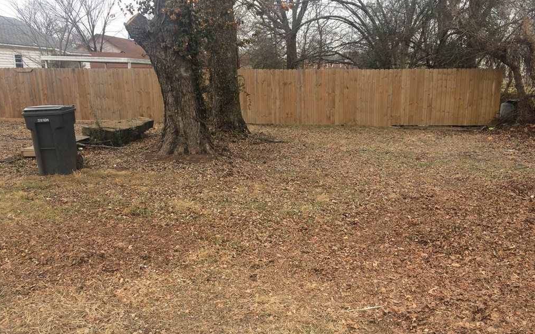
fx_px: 452
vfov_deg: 40.6
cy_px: 177
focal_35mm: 31
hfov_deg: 61.2
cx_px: 266
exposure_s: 1/311
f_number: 2.2
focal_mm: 4.15
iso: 32
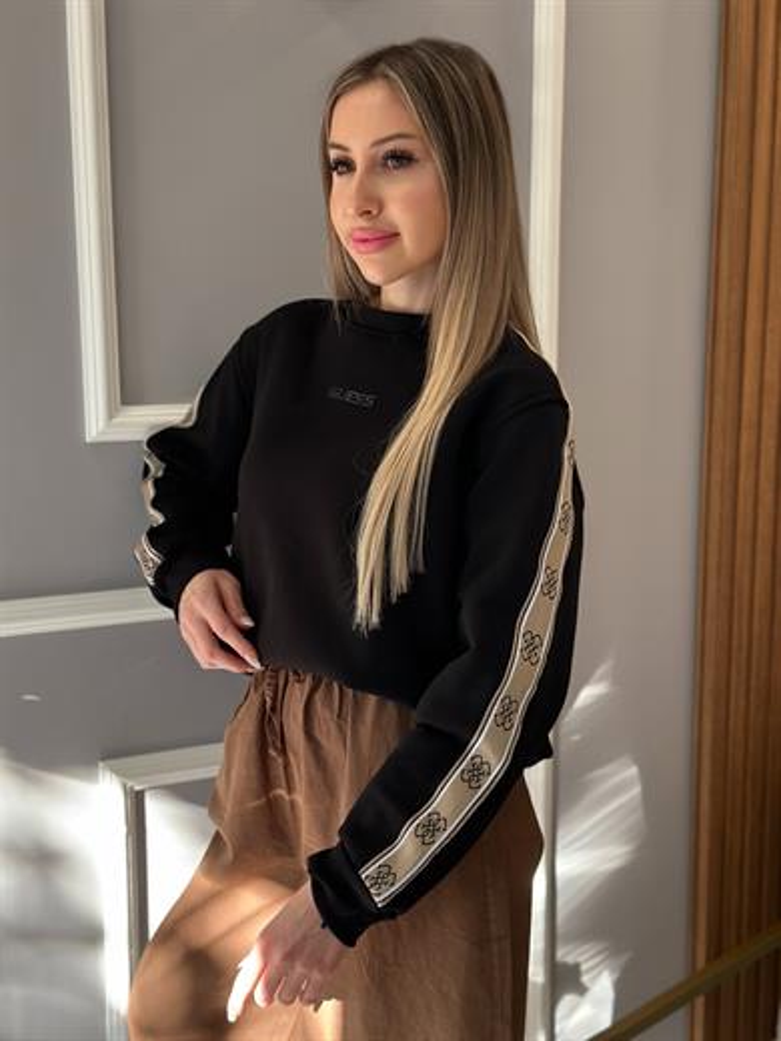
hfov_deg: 30.3
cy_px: 520
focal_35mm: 48
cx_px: 390
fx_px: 1444
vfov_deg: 39.7
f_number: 1.78
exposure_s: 1/121
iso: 100
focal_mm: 6.86
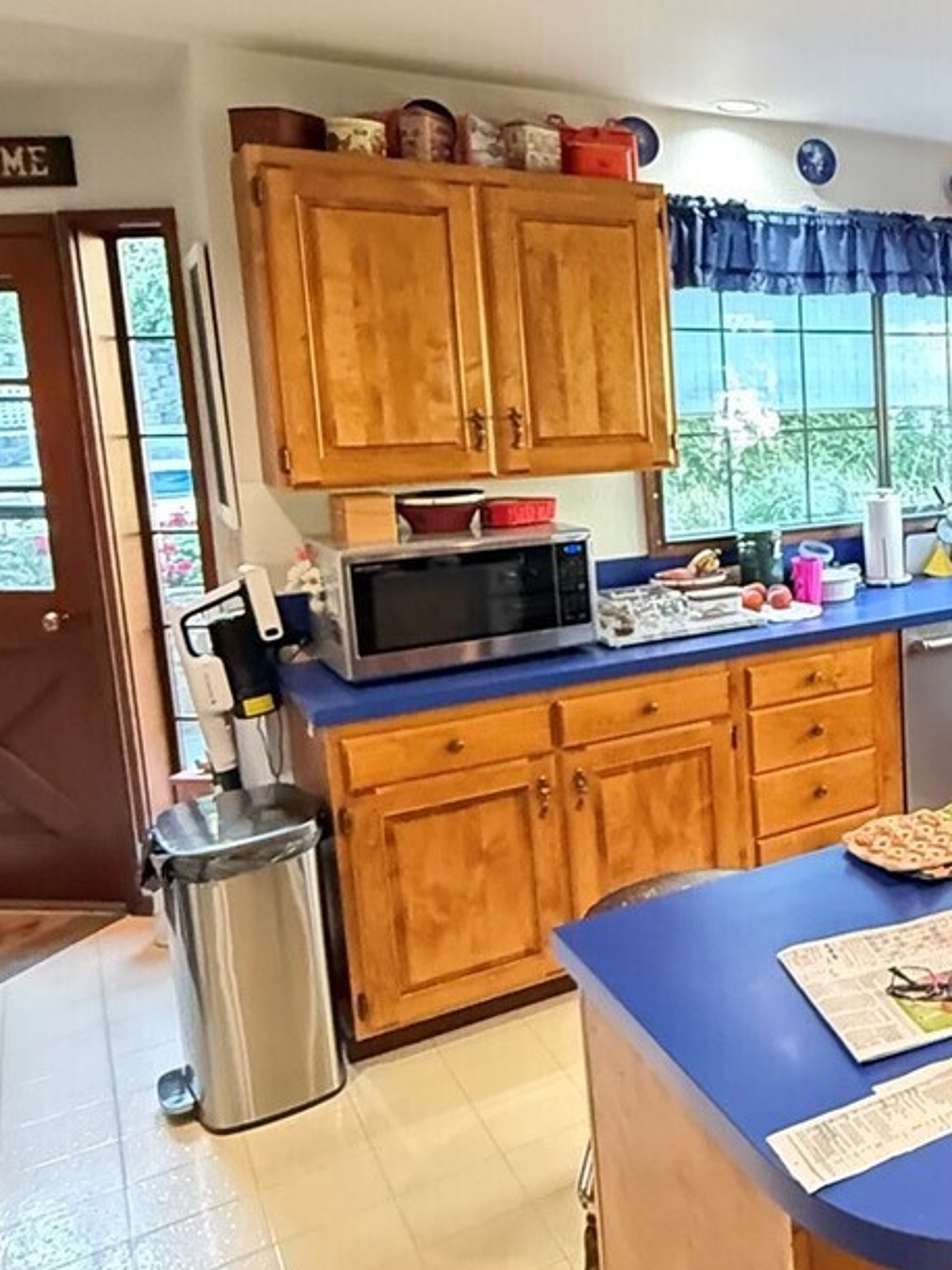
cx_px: 1075
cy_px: 549
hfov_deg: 35.8
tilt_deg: -5.3
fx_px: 1210
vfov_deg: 55.2
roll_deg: +1.2
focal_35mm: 33
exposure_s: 1/60
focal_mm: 2.22
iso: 1000
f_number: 2.2
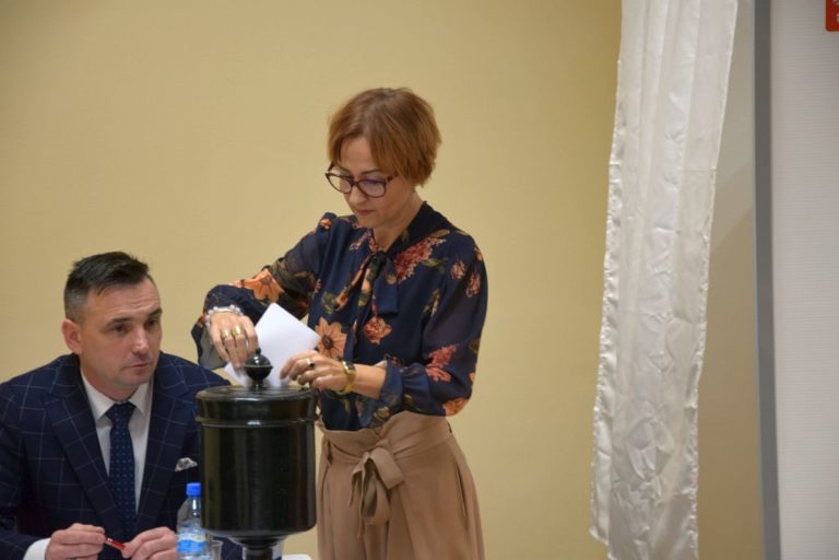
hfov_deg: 15.2
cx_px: 420
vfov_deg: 10.2
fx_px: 3146
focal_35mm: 135
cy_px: 280
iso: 800
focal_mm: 90
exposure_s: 1/60
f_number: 5.6
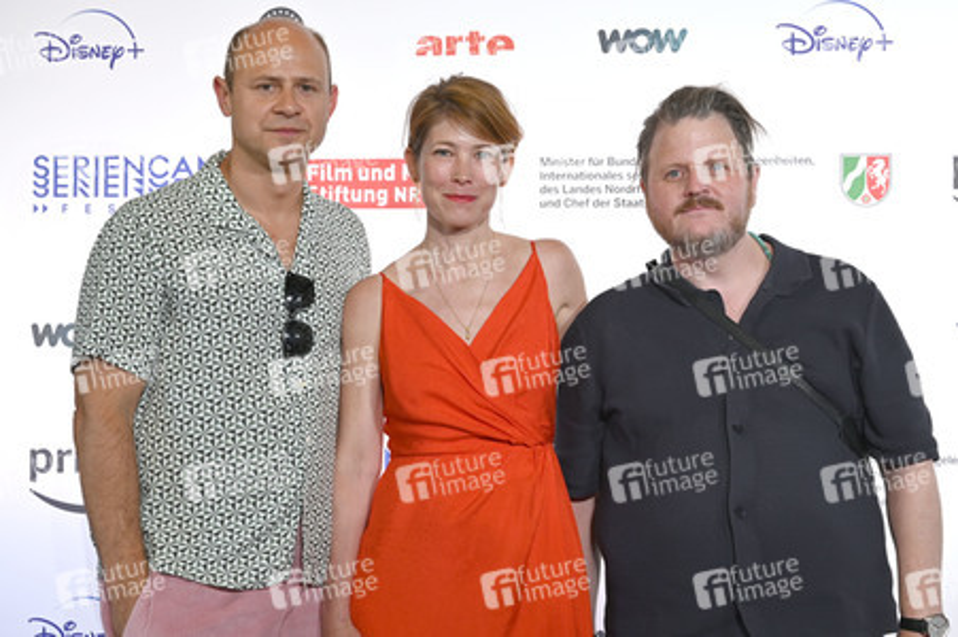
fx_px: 1569
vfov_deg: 23.0
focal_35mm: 59
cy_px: 318
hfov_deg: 34.0
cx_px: 479
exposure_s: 1/250
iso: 1250
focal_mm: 59
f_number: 5.6
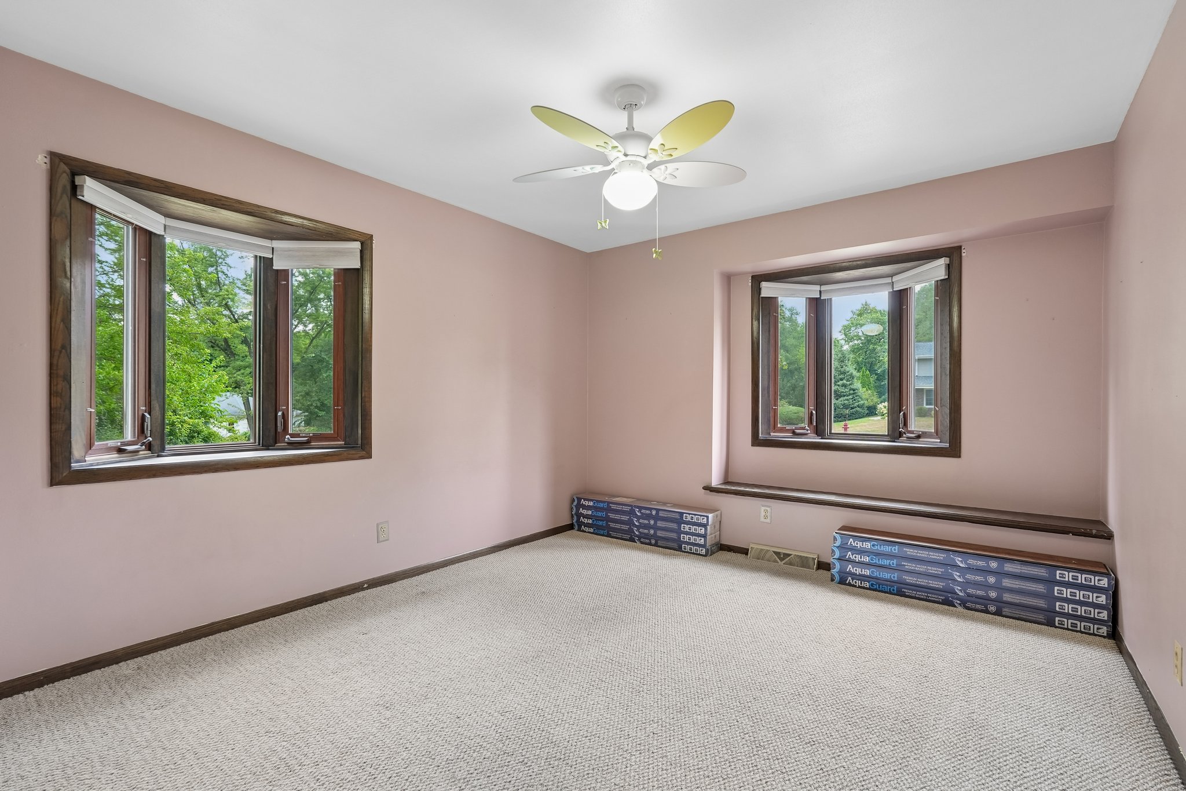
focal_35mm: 16
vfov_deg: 73.7
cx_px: 593
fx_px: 527
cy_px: 396
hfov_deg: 96.7
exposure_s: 1/8
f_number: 5.6
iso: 320
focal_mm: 16
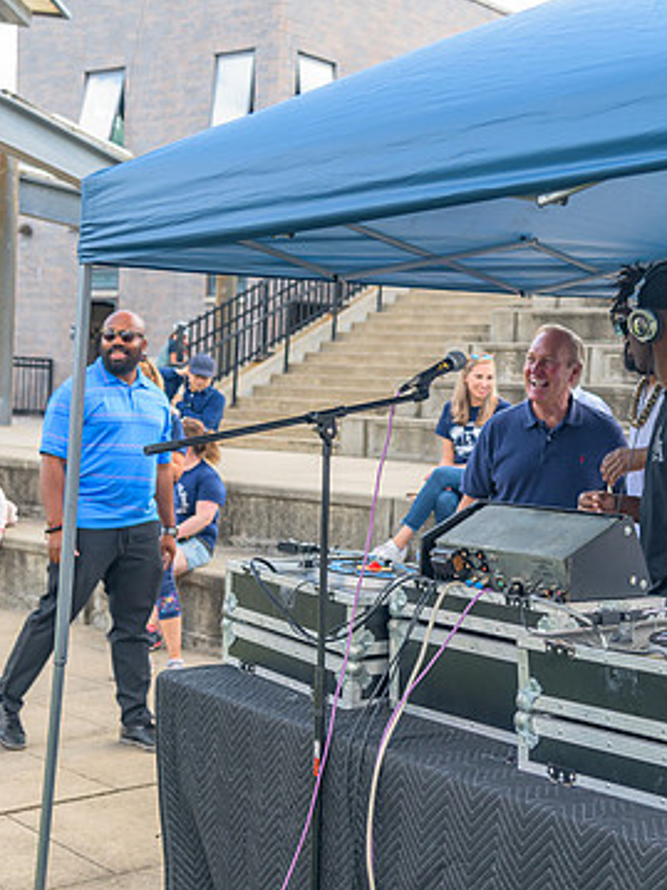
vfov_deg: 32.7
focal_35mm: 59
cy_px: 475
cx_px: 431
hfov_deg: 24.7
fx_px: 1517
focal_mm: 38
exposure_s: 1/200
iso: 320
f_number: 4
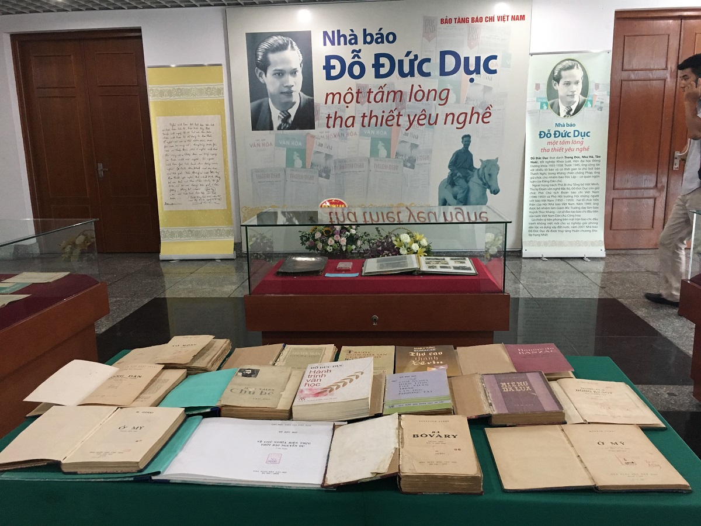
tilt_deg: -11.8
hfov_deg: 61.7
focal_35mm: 29
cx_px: 350
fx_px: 587
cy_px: 263
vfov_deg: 48.2
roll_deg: +0.9
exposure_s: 1/33
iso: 200
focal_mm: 4.15
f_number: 2.2
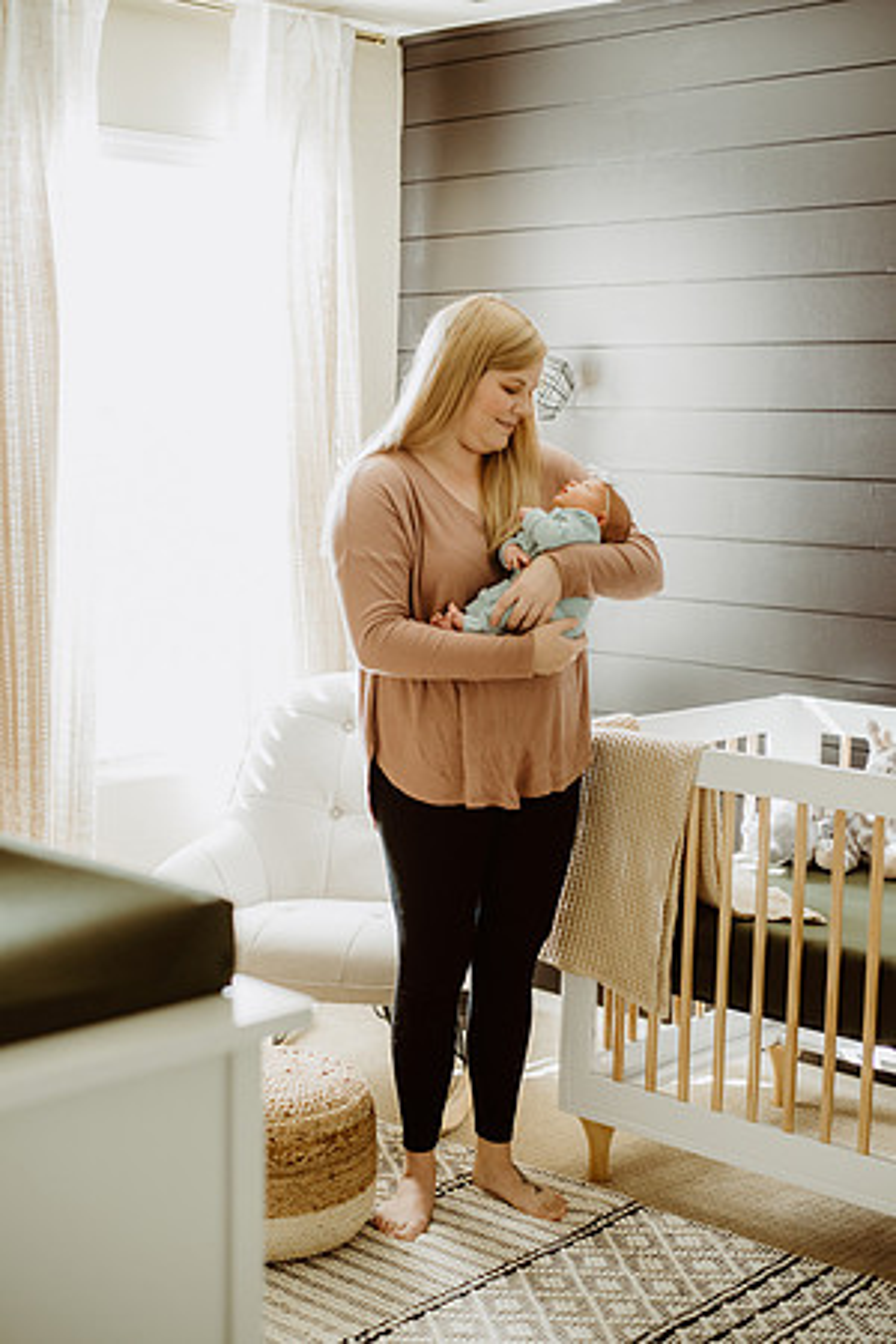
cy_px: 672
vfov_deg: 39.6
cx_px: 448
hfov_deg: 27.0
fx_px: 1867
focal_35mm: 50
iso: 1250
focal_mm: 50
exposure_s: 1/200
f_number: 2.8
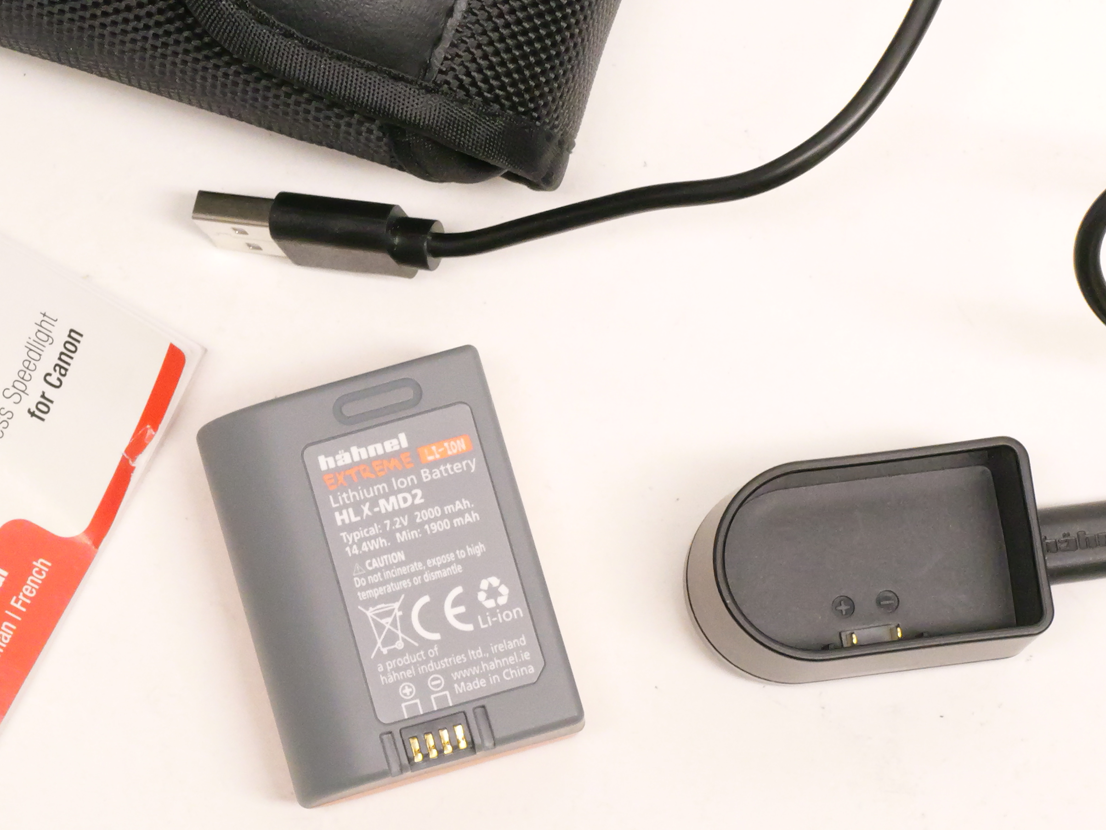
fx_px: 4602
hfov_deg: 13.7
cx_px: 282
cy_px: 163
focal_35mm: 144
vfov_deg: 10.3
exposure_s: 1/100
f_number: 8
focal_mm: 30
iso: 3200
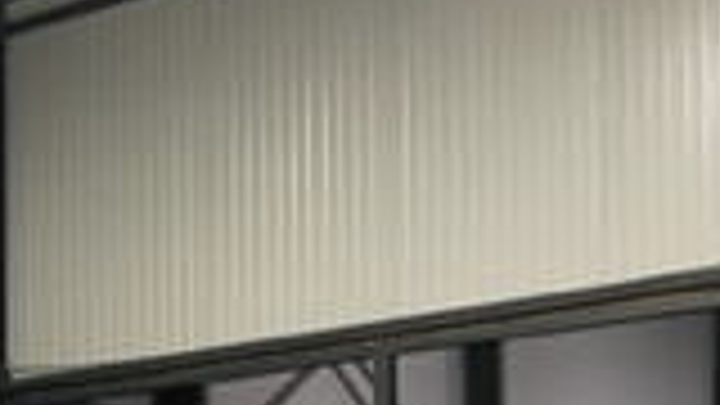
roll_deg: +1.2
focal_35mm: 113
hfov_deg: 15.5
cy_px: 765
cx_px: -670
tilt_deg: -1.5
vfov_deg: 10.1
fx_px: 2157
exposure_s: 1/50
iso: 80
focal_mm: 4.2
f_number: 1.6
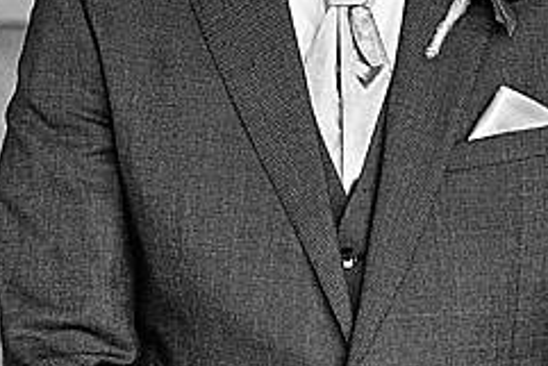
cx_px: -98
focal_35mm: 311
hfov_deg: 6.6
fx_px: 4737
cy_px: 216
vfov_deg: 4.4
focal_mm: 50
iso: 1600
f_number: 3.6
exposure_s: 1/320
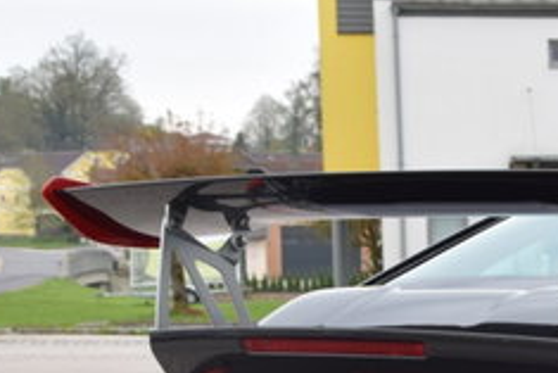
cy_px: 418
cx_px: 801
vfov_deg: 9.9
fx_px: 2125
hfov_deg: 14.1
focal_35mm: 137
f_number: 8
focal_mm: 28
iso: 360
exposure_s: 1/250
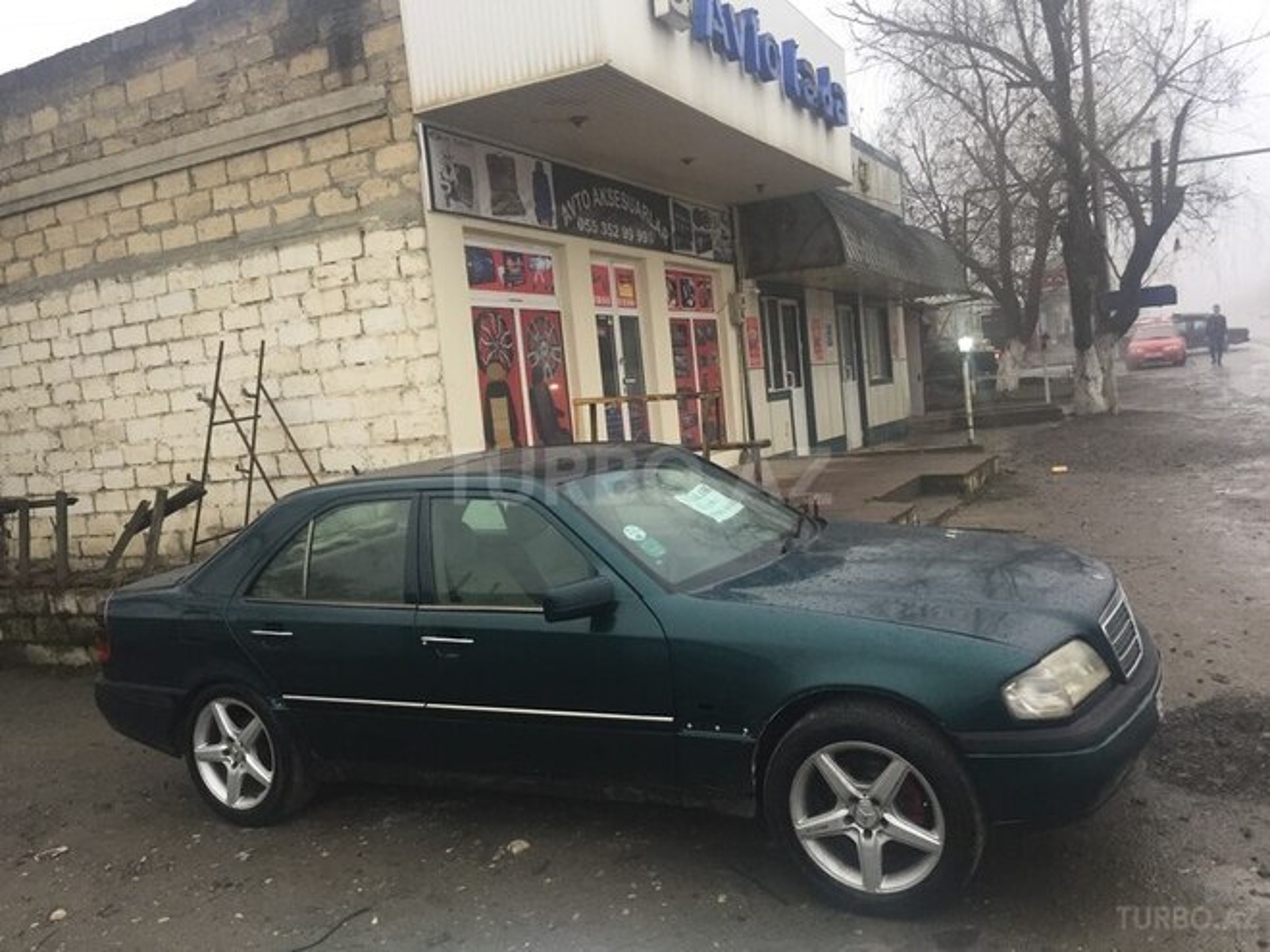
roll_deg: +5.7
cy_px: 476
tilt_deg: -5.2
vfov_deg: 48.2
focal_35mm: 29
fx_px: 1064
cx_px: 635
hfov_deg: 61.7
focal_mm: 4.15
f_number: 2.2
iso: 64
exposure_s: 1/33
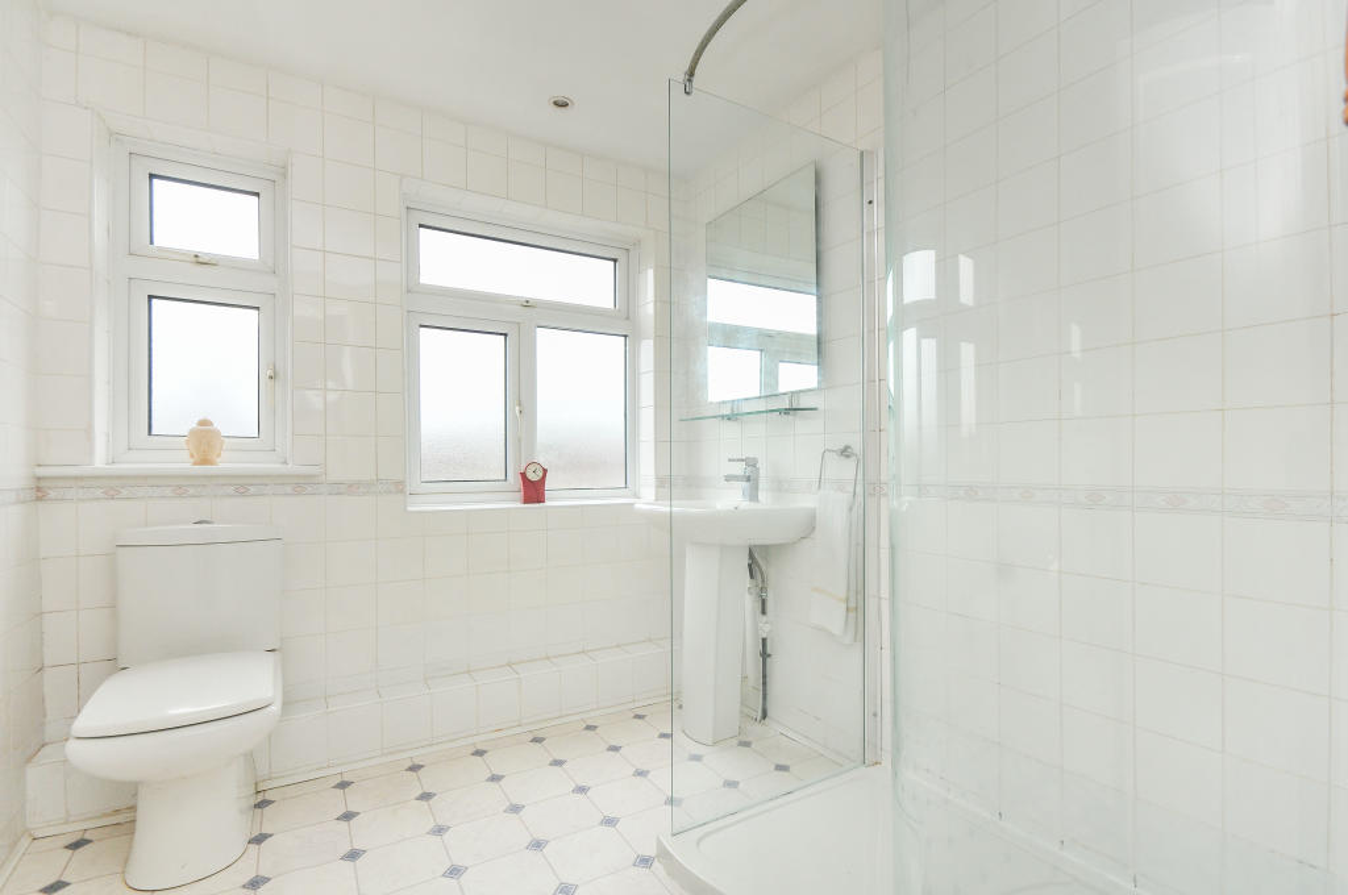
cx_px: 674
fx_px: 645
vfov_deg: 69.5
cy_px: 448
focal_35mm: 17
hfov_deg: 92.5
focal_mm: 11.5
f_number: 9
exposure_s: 1/125
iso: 400
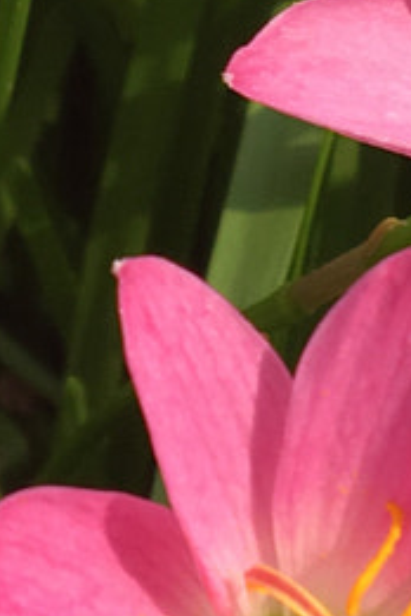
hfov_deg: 7.4
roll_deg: +4.2
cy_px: -243
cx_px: 123
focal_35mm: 185
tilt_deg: -25.0
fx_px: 3168
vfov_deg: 10.8
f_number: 2.2
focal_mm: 4.15
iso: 25
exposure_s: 1/905
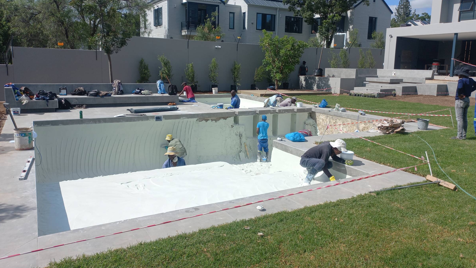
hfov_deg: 66.1
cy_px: 115
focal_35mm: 29
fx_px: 366
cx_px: 242
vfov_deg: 40.1
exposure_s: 1/1026
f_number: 1.8
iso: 25
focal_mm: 4.6
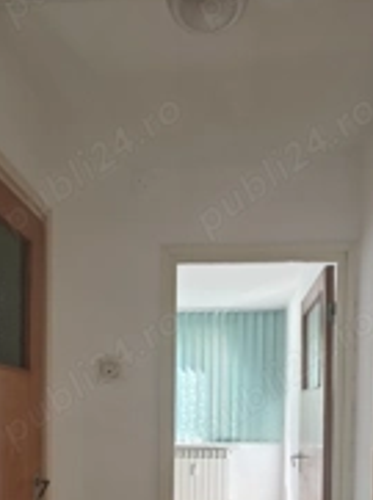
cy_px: 423
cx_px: 188
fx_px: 447
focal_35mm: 31
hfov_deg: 45.3
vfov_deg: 53.2
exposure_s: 1/50
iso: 80
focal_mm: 2.59
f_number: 2.2
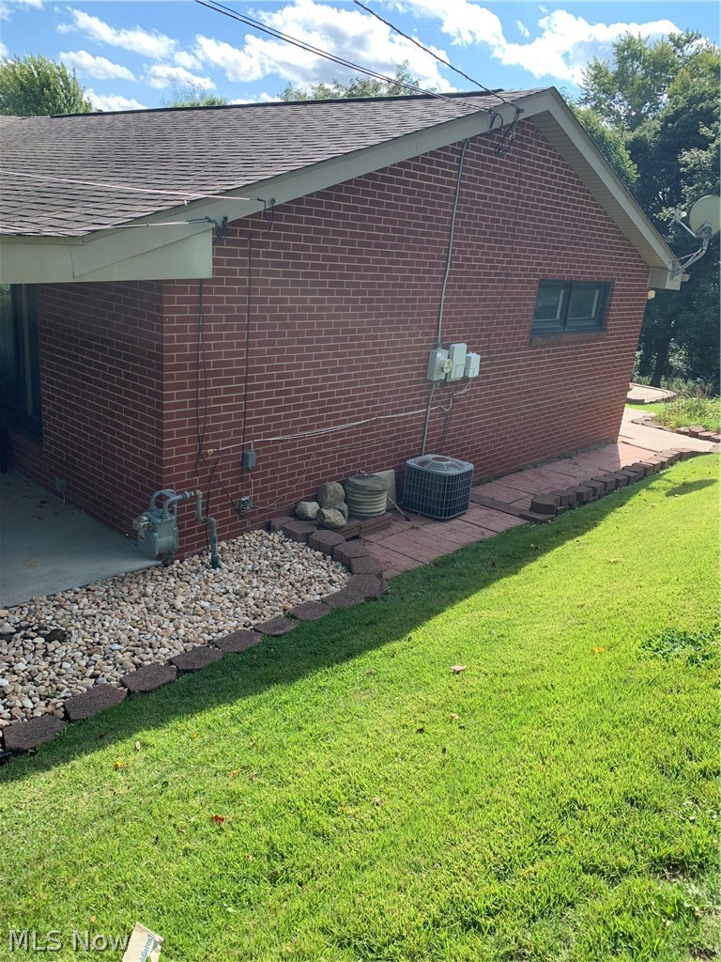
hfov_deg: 53.1
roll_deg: -5.9
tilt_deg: -17.3
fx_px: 722
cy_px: 481
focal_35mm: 26
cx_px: 360
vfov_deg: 67.3
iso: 25
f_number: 1.8
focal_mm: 4.25
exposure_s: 1/727
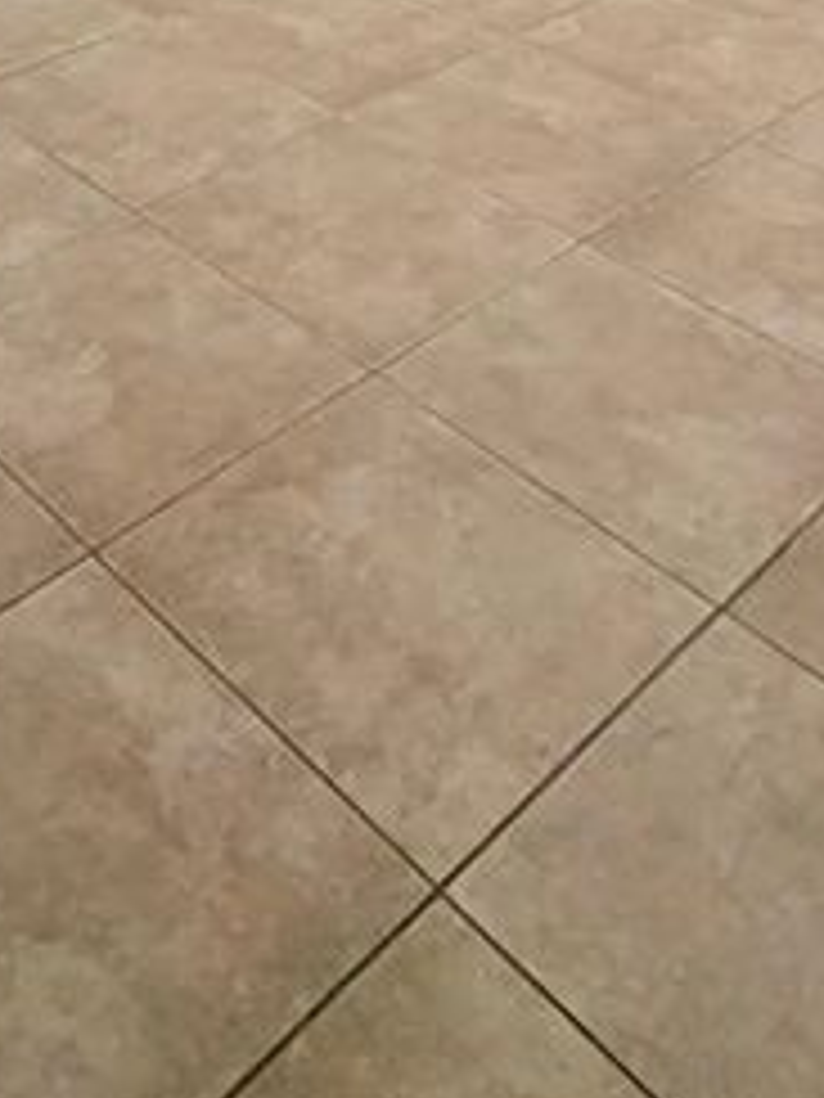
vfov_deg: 29.4
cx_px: 77
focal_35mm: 49
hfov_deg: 28.5
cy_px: -407
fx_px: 1555
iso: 250
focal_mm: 2.22
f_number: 2.2
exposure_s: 1/60
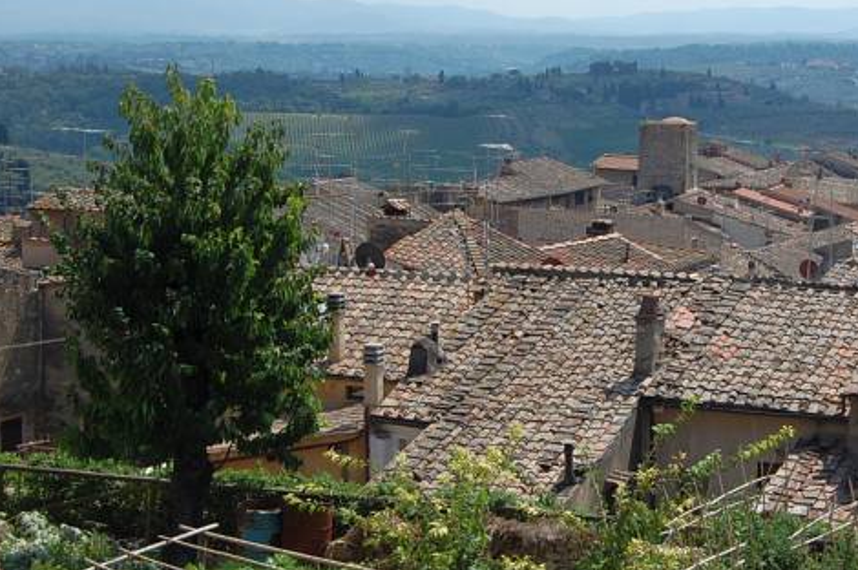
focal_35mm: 80
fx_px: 1904
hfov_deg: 25.2
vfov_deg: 17.0
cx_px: 593
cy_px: 239
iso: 200
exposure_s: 1/320
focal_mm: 38
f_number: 10
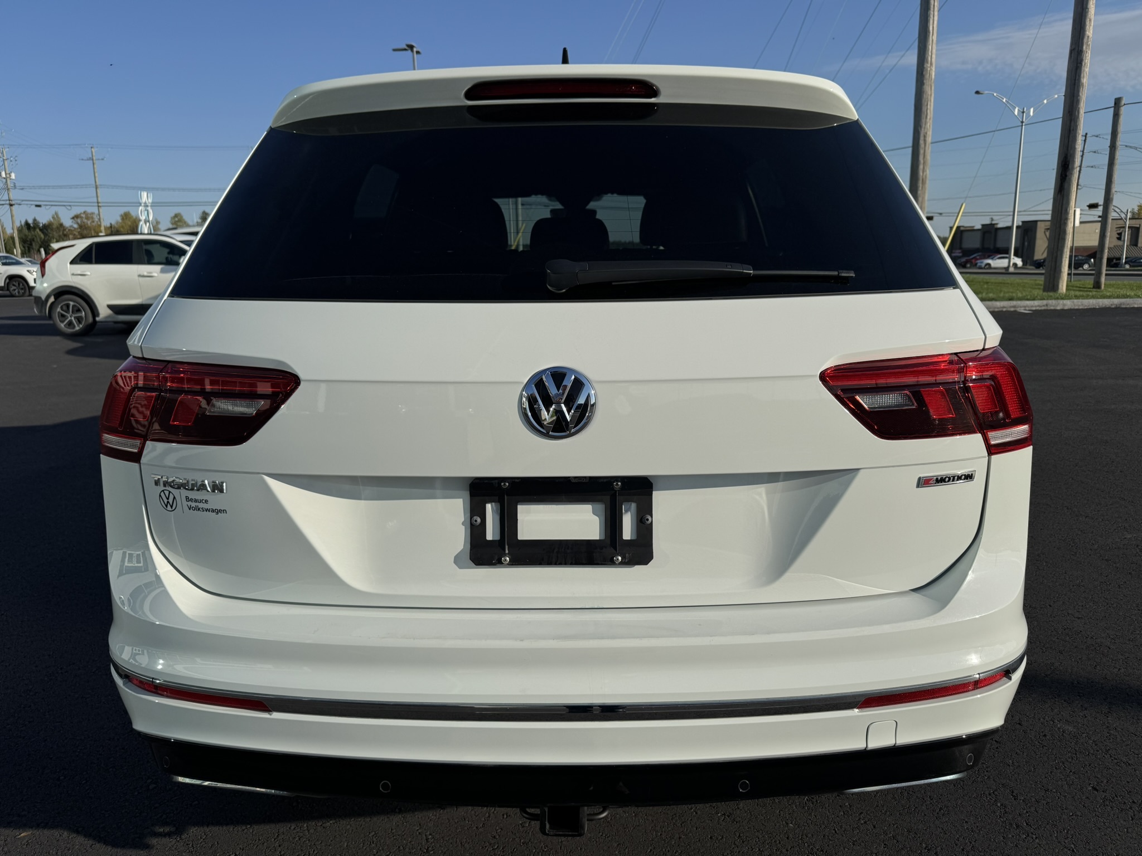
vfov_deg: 56.8
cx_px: 571
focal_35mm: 24
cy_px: 428
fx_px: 792
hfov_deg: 71.6
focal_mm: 6.76
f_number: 1.78
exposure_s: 1/7937
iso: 80
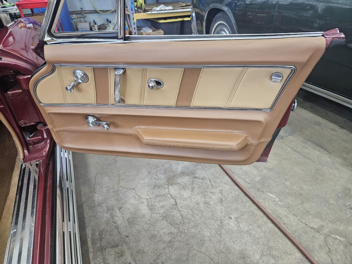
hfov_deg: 73.9
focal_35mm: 23
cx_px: 176
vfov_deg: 58.9
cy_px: 132
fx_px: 234
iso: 500
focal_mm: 5.4
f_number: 1.8
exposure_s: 1/120
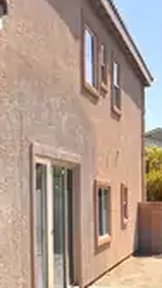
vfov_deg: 30.7
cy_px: 198
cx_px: 7
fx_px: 519
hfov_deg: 17.4
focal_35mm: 68
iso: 50
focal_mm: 5.7
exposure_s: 1/3257
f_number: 1.5
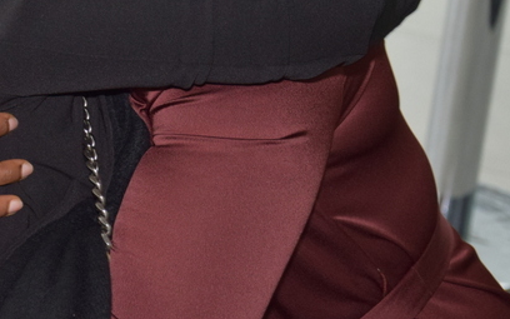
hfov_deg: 10.9
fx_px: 2669
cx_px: 58
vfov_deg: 6.8
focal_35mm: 192
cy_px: -49
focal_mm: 50
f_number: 5
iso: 800
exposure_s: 1/100
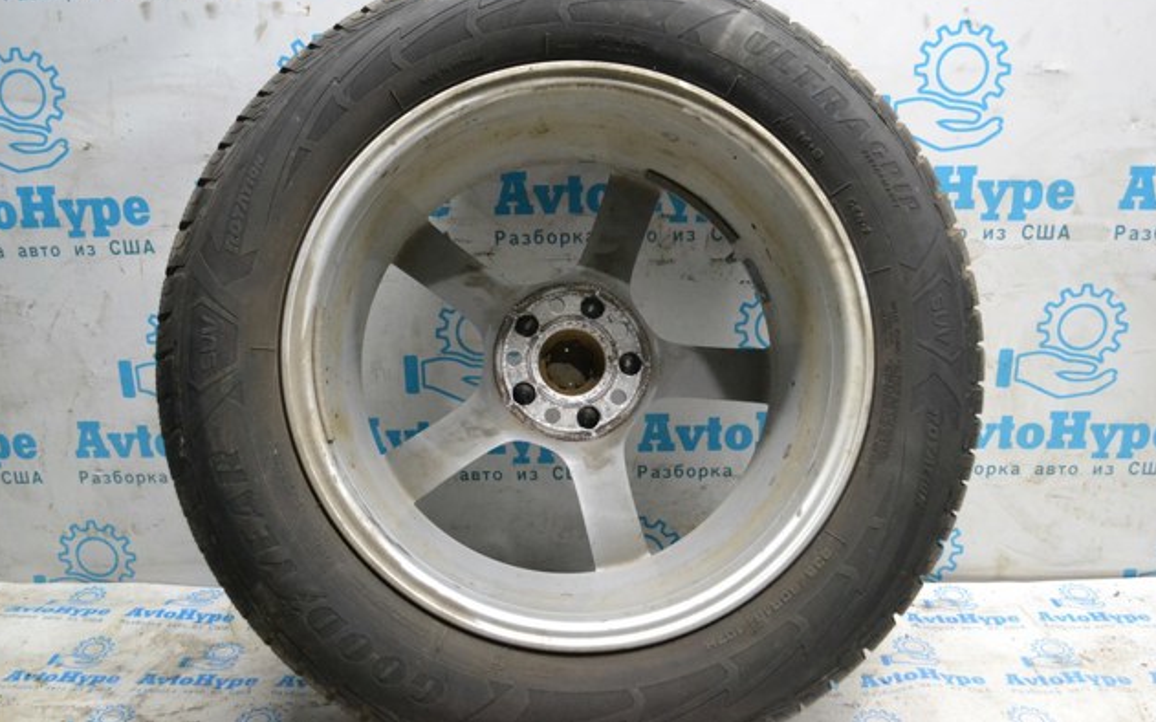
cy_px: 334
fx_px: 976
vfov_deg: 40.5
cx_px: 575
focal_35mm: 31
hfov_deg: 61.2
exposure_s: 1/400
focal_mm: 20
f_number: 3.8
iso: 3200
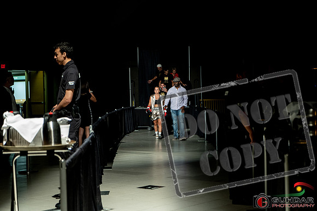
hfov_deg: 28.8
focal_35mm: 70
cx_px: 158
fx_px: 617
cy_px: 106
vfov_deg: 19.5
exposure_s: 1/125
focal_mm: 70
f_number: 4
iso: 4000
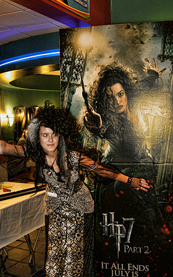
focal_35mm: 43
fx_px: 324
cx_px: 90
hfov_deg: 29.9
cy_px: 138
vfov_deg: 46.2
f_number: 2.8
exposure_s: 1/60
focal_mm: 28
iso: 800
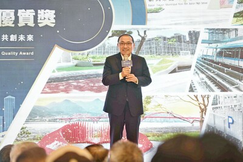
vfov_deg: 11.4
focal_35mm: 120
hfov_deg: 17.1
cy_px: 81
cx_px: 122
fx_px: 810
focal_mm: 120
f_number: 4
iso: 1000
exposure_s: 1/125
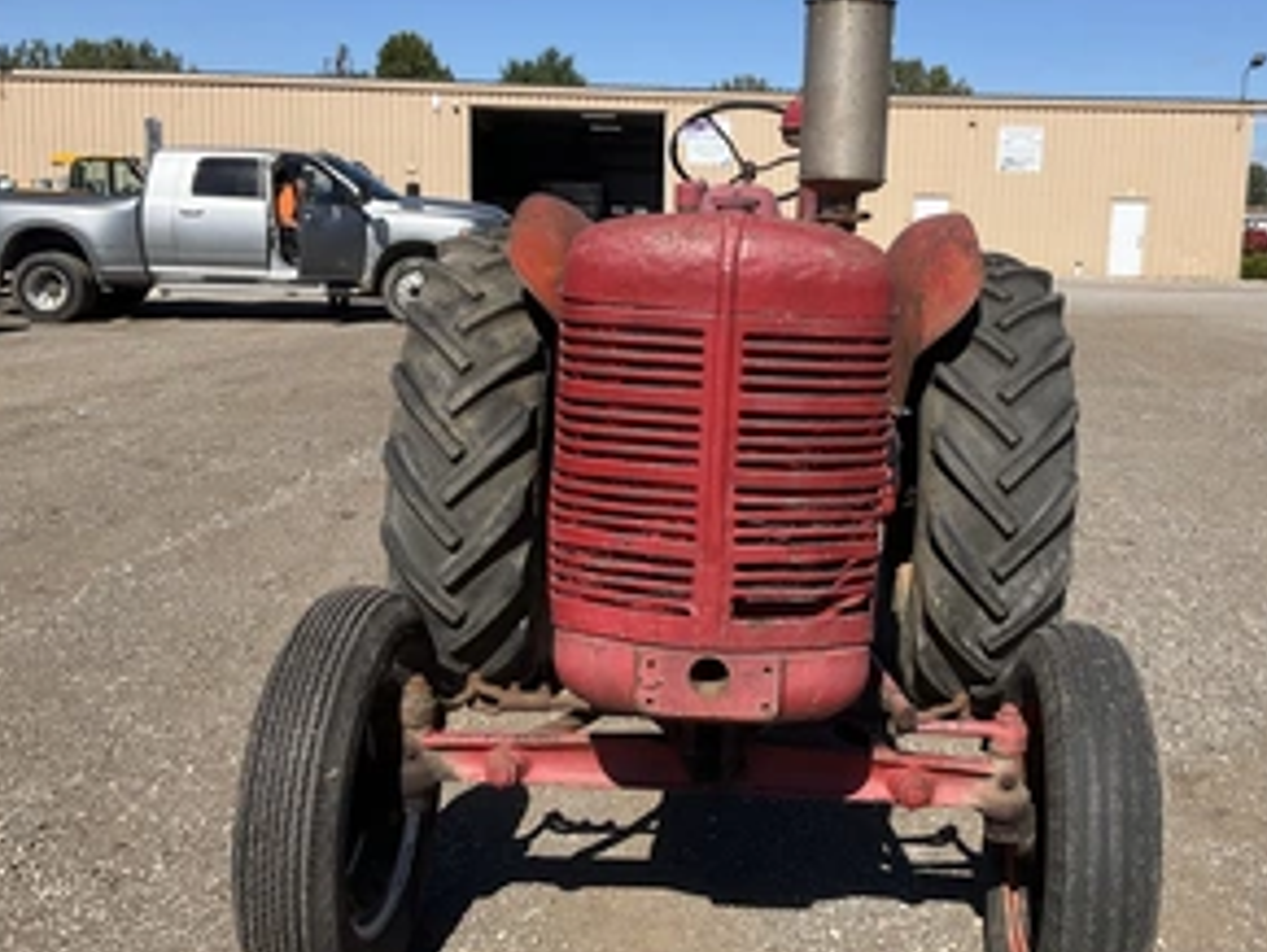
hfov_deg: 46.6
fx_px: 1465
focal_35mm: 40
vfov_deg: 36.0
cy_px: 450
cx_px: 738
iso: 25
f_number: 1.8
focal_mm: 3
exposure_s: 1/2320
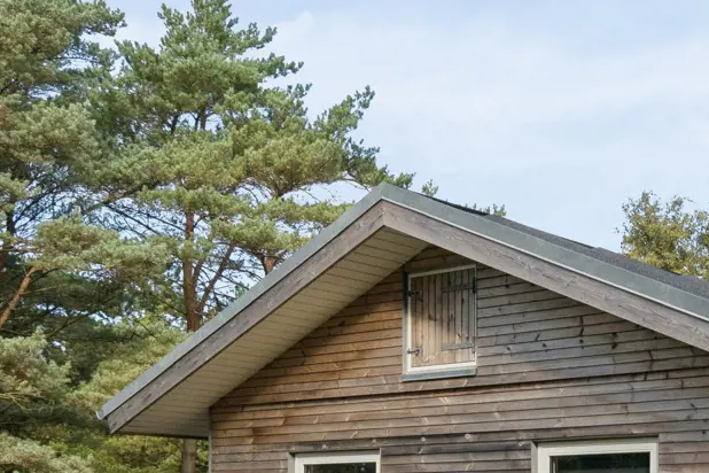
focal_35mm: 59
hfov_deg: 30.5
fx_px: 1162
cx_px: 772
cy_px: 538
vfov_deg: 21.6
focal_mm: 19
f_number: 8
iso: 800
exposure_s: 1/1000
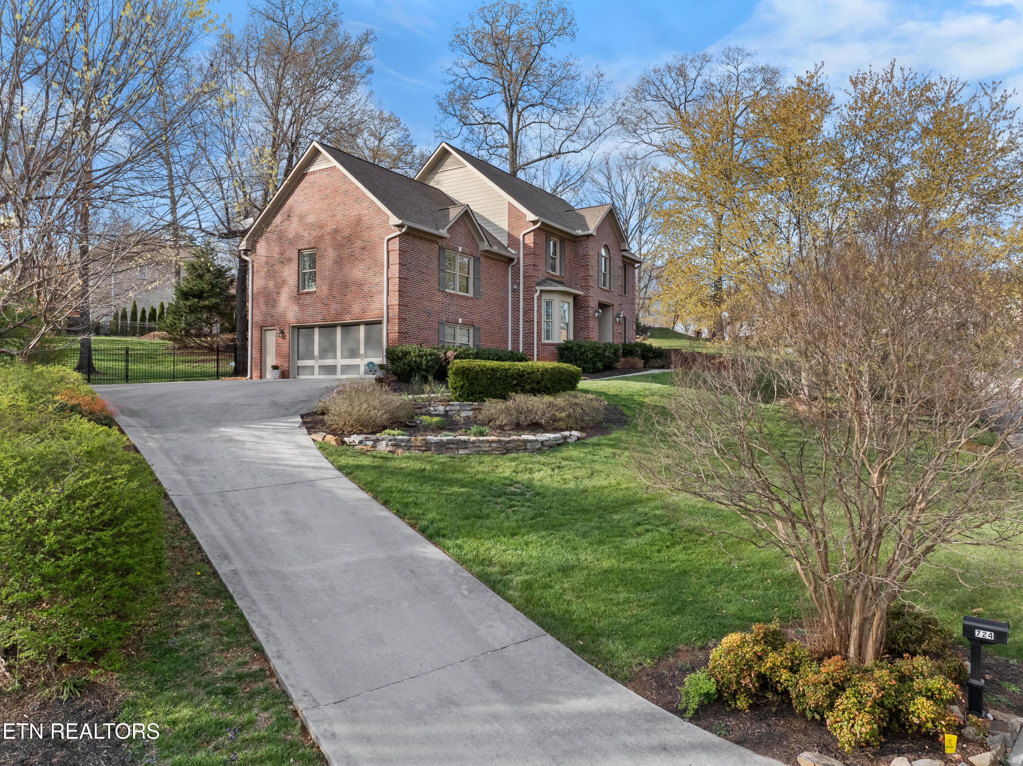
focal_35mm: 24
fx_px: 709
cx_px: 512
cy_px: 383
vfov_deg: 56.8
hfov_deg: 71.6
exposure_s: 1/100
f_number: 2.8
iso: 190
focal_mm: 12.29
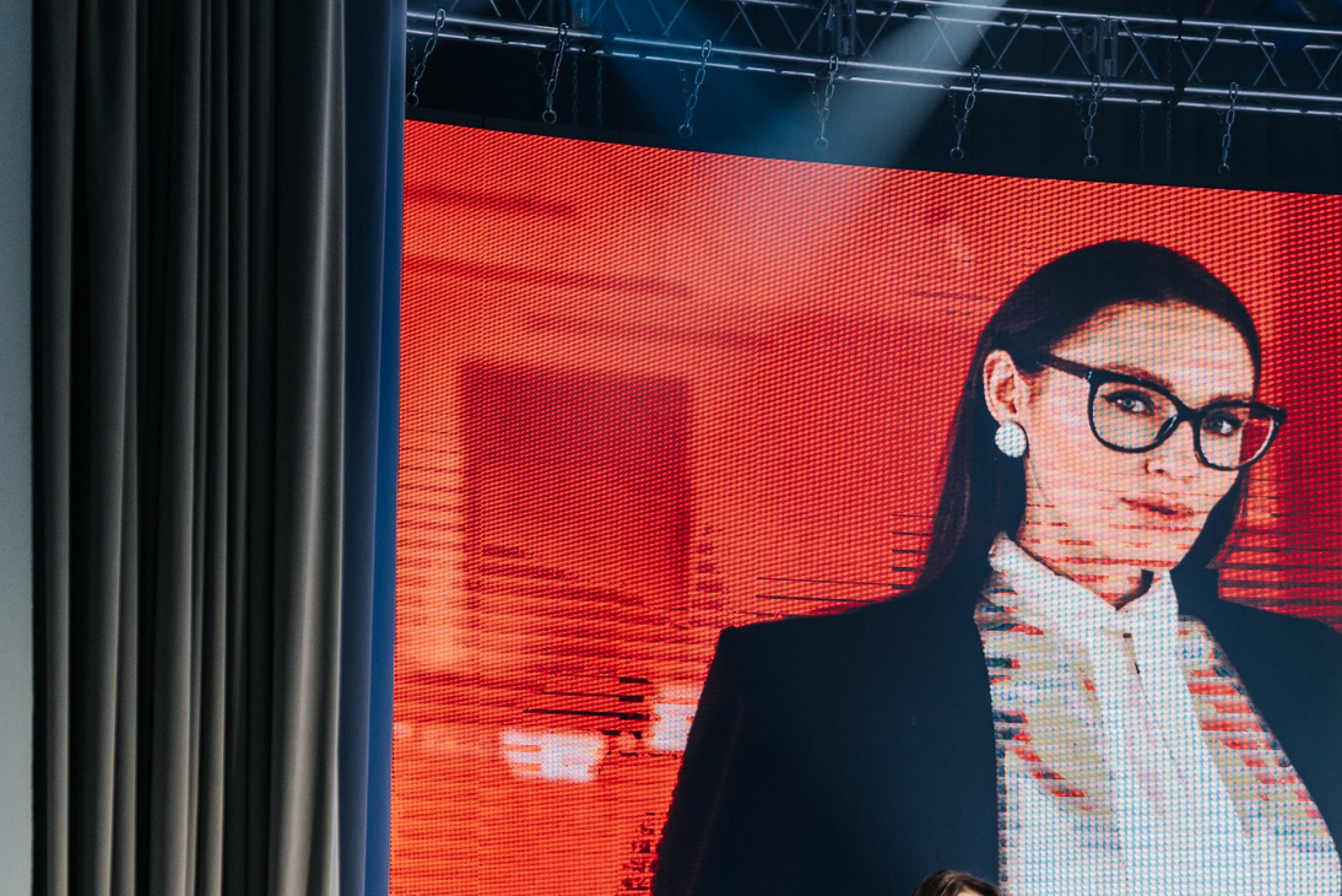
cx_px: 1514
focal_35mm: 124
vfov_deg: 10.9
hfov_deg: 16.0
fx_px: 4623
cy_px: 941
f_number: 2.8
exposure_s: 1/250
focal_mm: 53
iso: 640
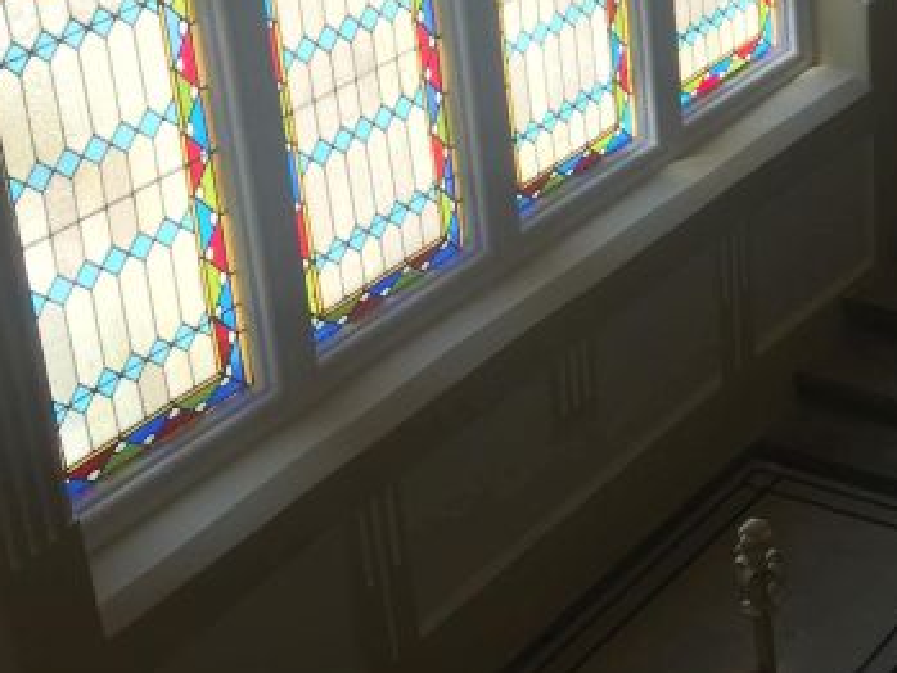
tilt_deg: -23.6
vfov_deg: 17.2
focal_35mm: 85
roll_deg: -0.8
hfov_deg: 21.1
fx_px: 2203
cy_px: 92
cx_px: 1141
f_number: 2.2
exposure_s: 1/267
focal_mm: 4.15
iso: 32
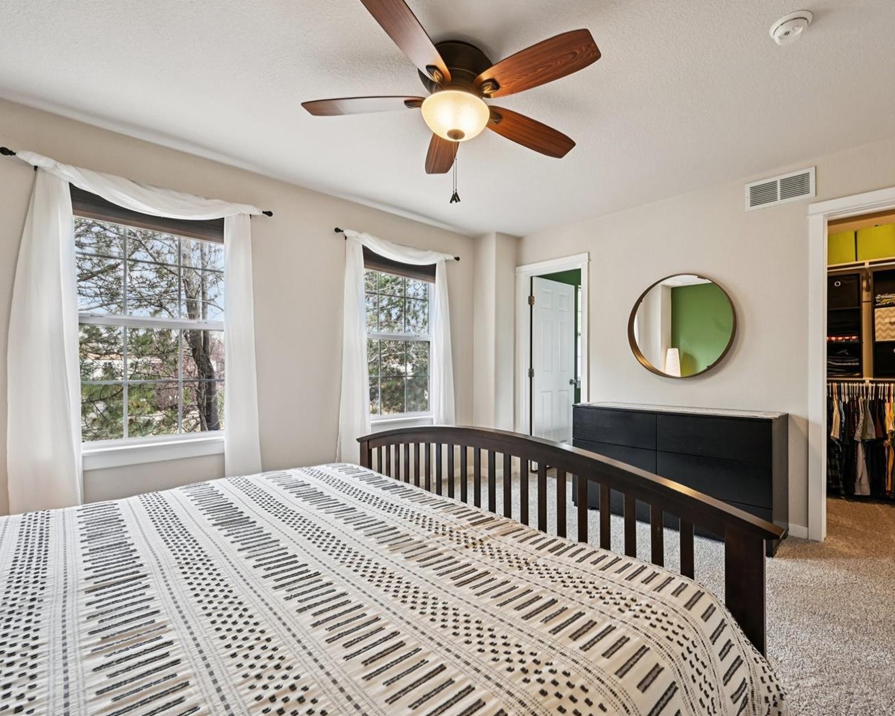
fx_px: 424
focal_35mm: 16
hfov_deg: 92.7
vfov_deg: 80.4
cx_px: 503
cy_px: 359
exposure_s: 1/13
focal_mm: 14
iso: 400
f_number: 11
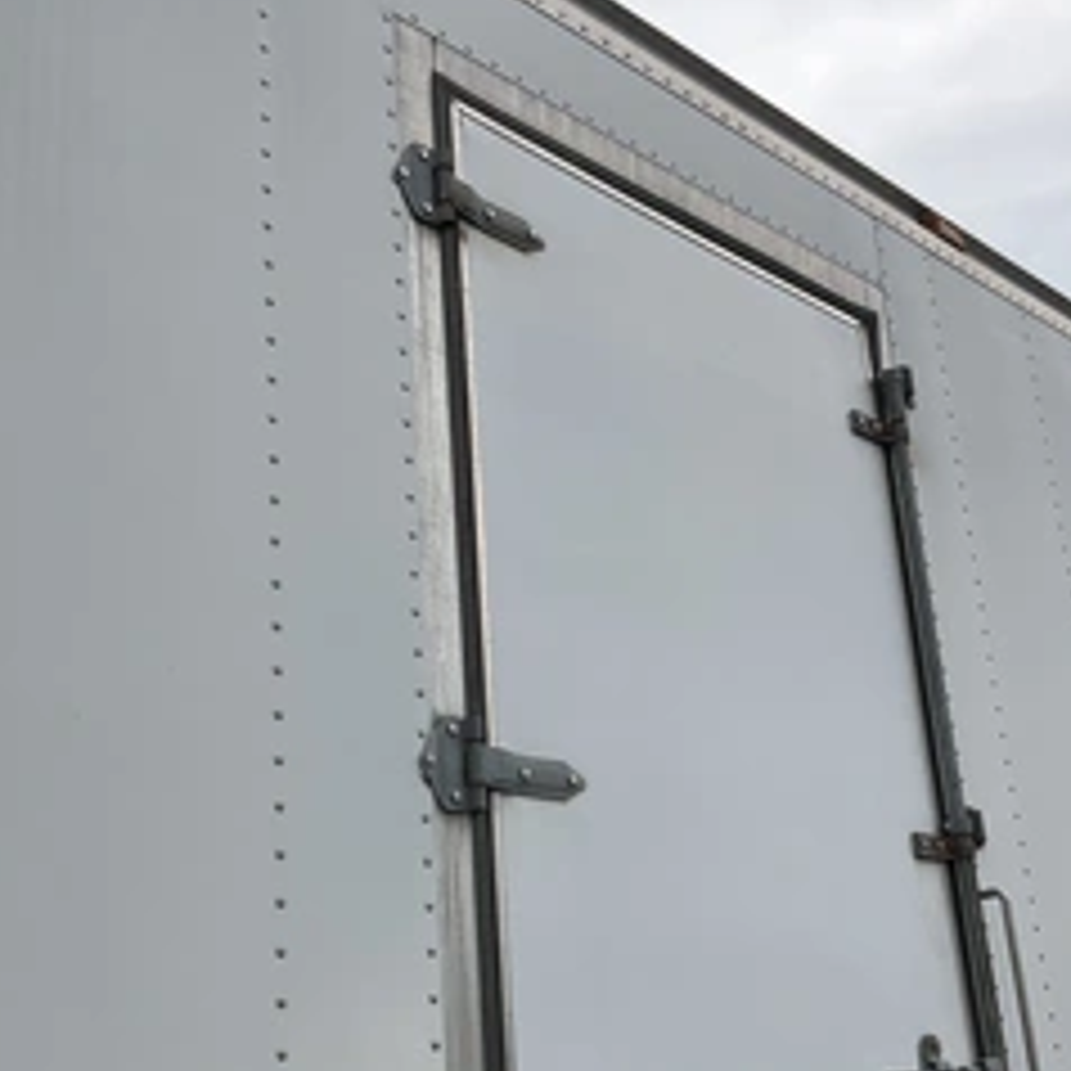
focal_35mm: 43
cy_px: 621
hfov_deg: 39.1
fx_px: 1505
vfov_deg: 39.1
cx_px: 594
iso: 25
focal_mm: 3
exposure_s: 1/1121
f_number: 1.8
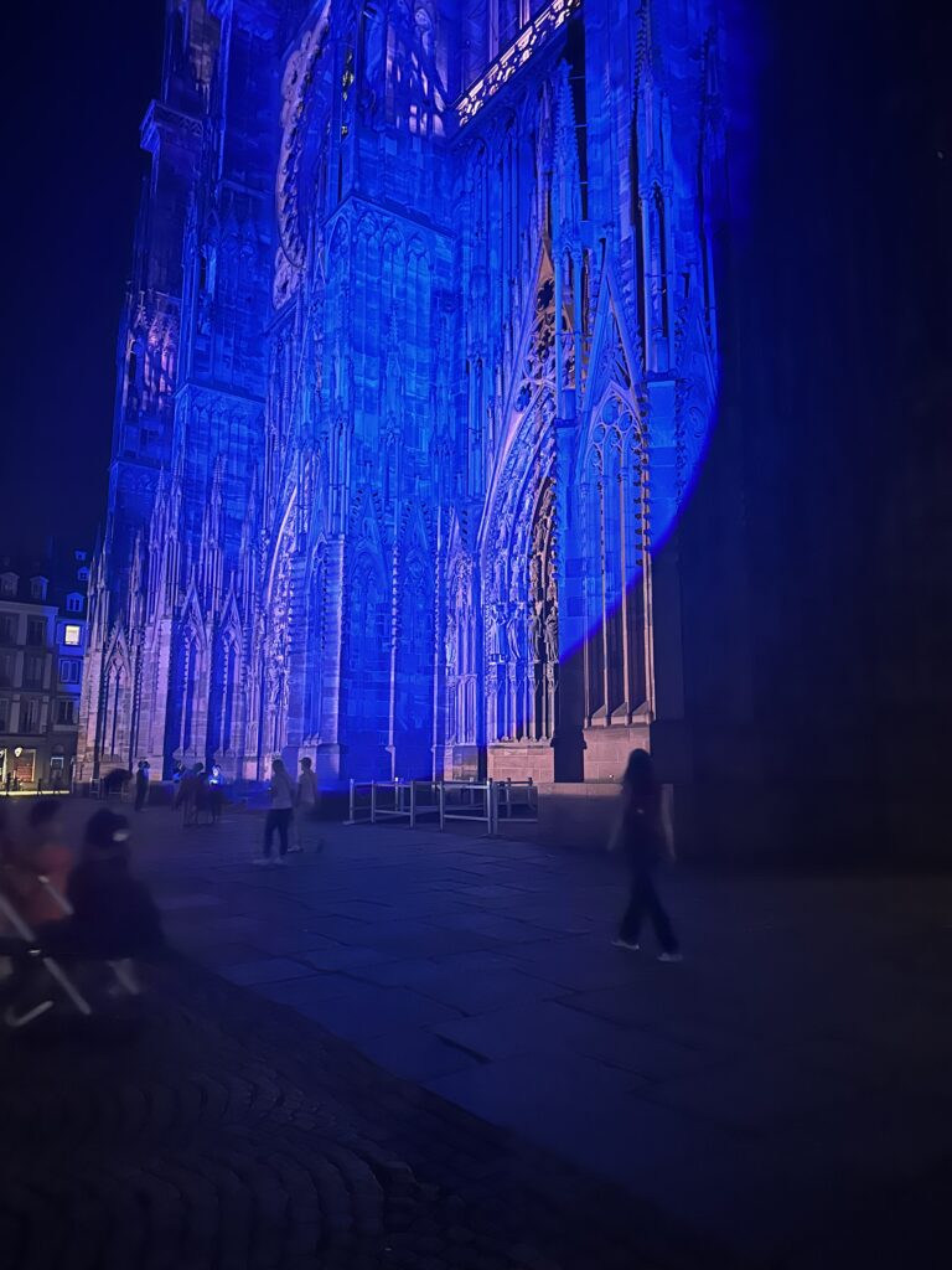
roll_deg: +0.4
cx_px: 476
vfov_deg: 71.6
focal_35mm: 24
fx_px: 880
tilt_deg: +7.5
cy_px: 635
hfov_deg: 56.8
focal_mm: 6.86
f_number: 1.78
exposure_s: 1/16
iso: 2000
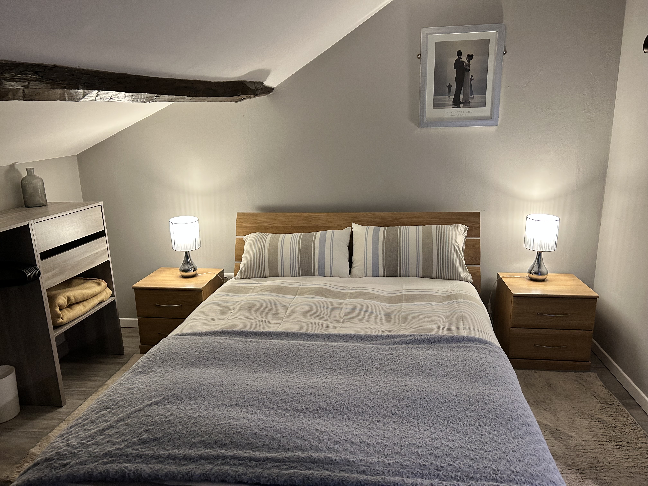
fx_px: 487
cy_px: 243
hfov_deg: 67.3
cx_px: 324
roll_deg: +2.1
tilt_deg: -14.2
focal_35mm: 26
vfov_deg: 53.1
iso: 200
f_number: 1.5
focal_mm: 5.7
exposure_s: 1/50
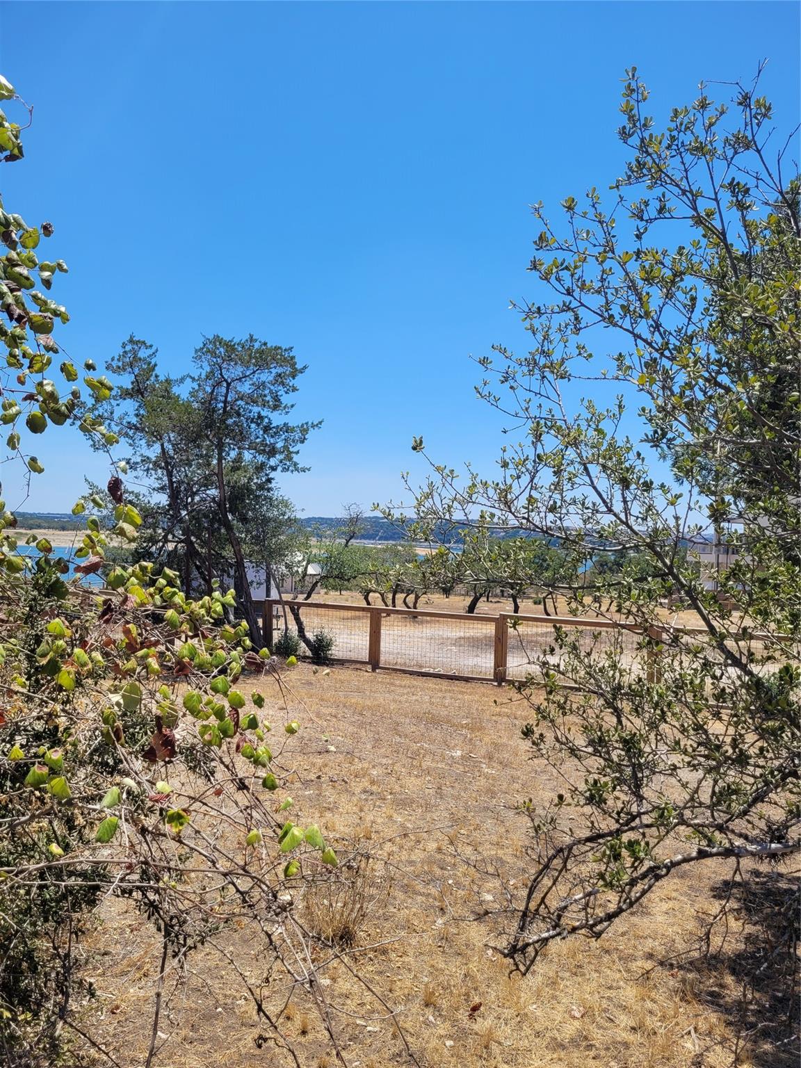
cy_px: 534
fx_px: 802
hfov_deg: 53.1
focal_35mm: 26
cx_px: 400
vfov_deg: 67.3
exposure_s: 1/2463
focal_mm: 5.4
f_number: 1.8
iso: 40
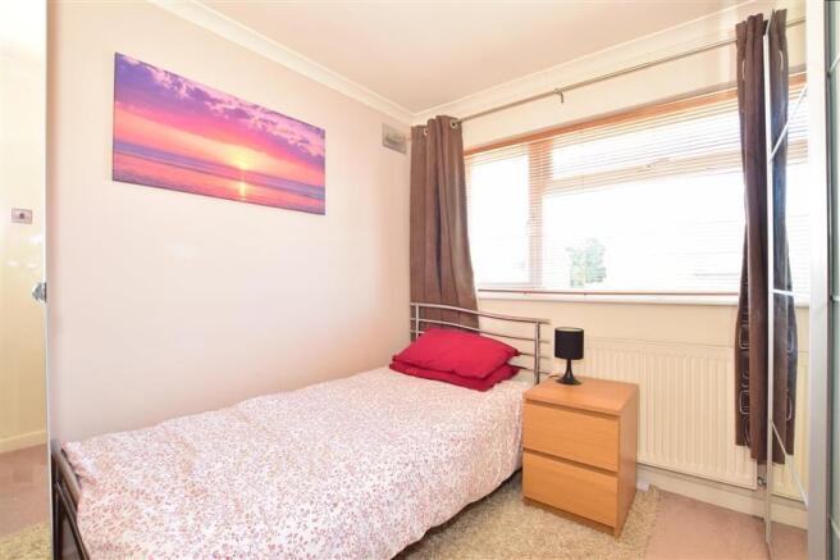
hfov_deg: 100.4
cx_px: 420
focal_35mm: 15
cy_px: 280
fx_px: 350
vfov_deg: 77.3
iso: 200
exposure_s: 1/20
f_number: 5
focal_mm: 10
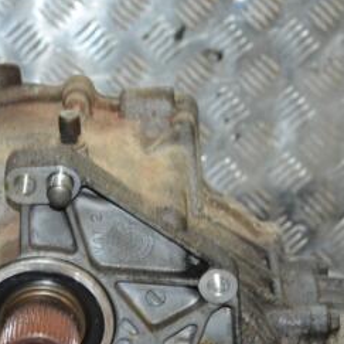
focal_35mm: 132
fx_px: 1484
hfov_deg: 13.2
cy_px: 246
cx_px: 168
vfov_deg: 13.2
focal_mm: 42
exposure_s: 1/60
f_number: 5.3
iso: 2200
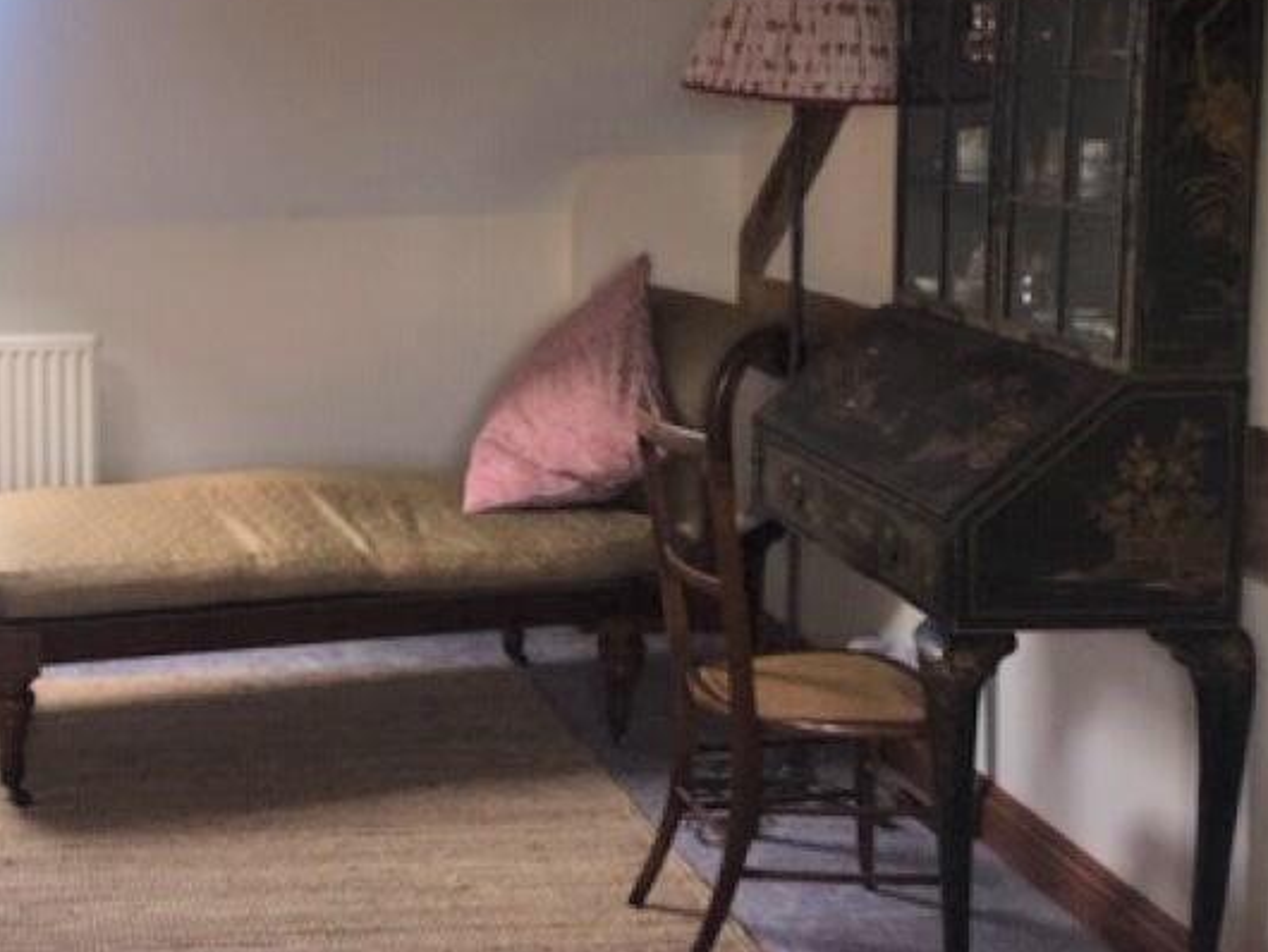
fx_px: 2052
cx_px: 74
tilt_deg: -7.3
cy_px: 232
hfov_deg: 32.3
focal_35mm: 56
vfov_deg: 25.8
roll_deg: +0.5
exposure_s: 1/40
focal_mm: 4.15
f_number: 2.2
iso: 25
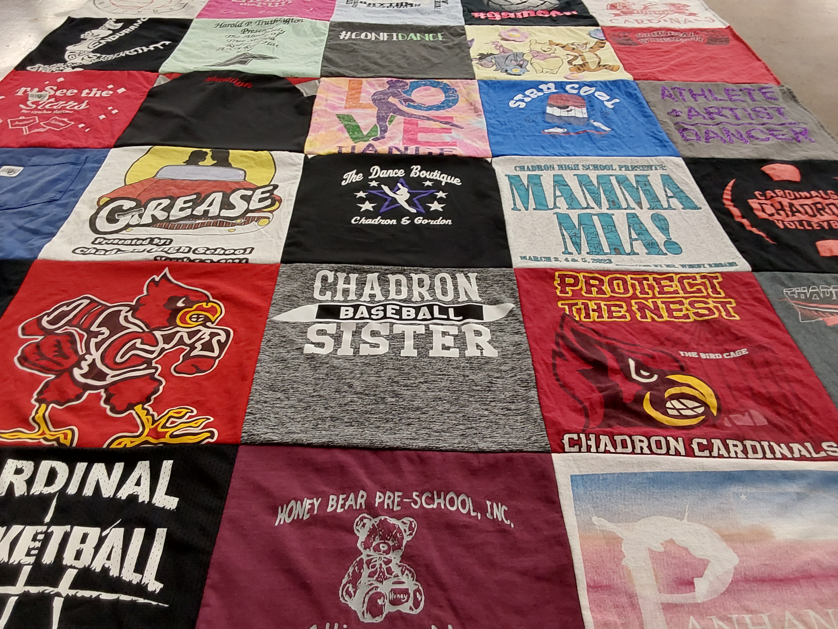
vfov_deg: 49.7
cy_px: 314
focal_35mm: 28
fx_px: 678
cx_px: 419
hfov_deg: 63.4
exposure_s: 1/50
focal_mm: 2.91
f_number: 1.9
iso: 125
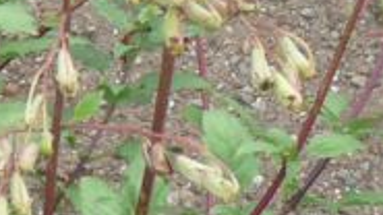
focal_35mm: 375
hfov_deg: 5.7
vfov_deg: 3.2
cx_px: -220
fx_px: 3808
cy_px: 105
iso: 100
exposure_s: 1/250
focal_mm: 9.8
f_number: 4
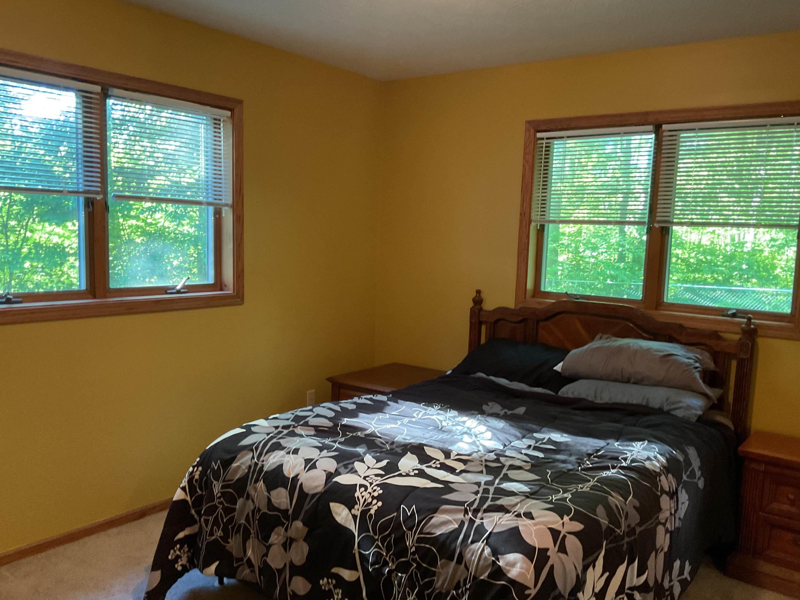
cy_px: 307
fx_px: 693
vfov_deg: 46.8
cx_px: 407
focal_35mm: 30
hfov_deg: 60.0
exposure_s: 1/40
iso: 320
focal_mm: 3
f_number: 1.8
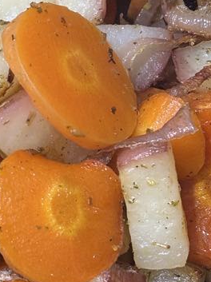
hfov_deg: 9.6
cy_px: 31
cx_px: -74
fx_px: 1229
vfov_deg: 13.0
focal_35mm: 151
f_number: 1.6
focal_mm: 5.96
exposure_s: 1/50
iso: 160
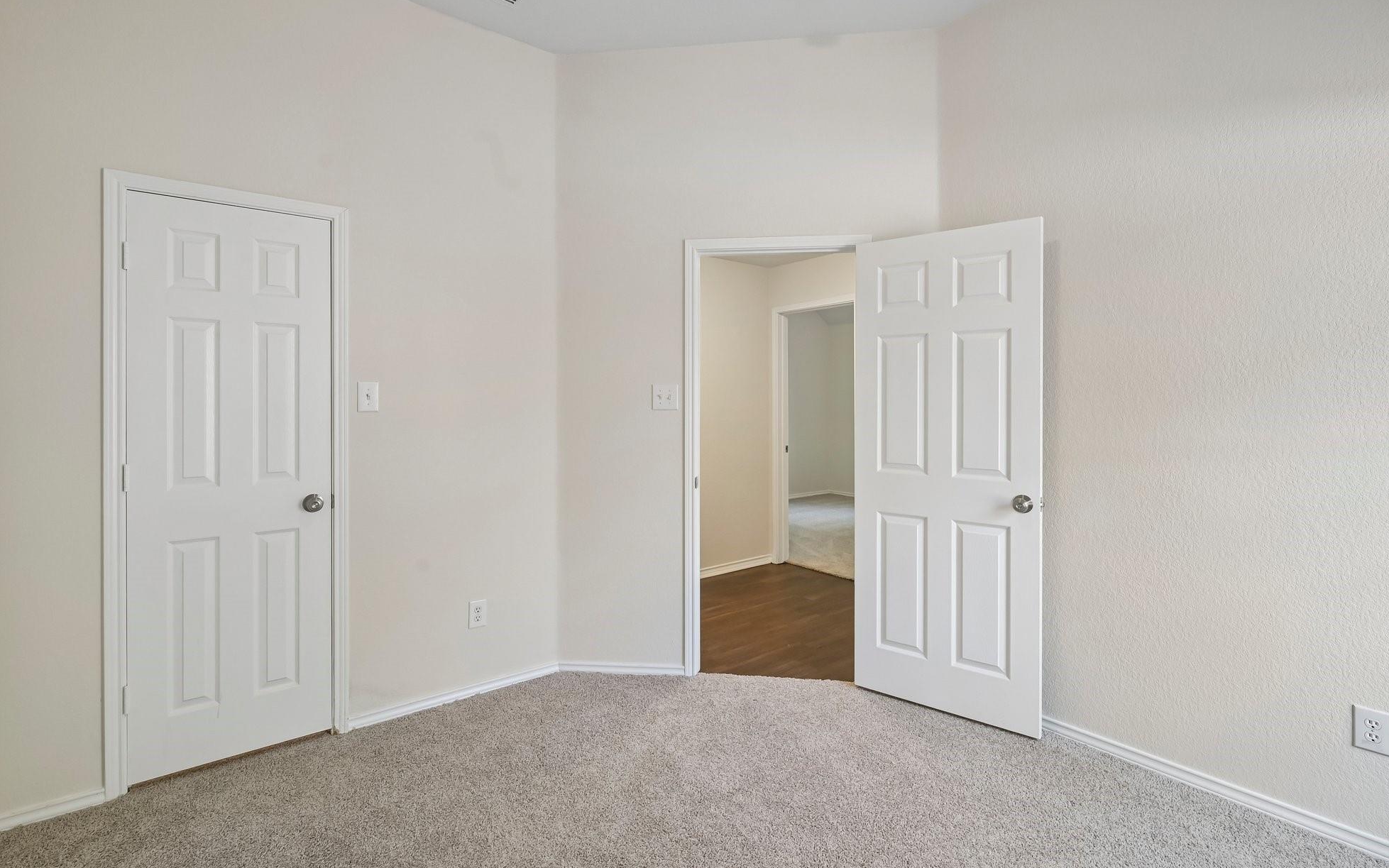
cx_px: 692
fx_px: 626
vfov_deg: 69.4
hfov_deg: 96.0
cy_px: 402
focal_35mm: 17
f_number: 8
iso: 400
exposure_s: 1/15
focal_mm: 15.5
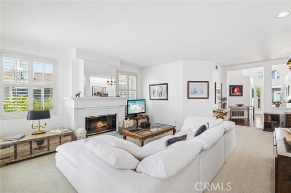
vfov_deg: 73.6
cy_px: 96
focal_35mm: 16
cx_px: 146
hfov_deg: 96.8
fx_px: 129
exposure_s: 1/10
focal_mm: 16
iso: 125
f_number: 9
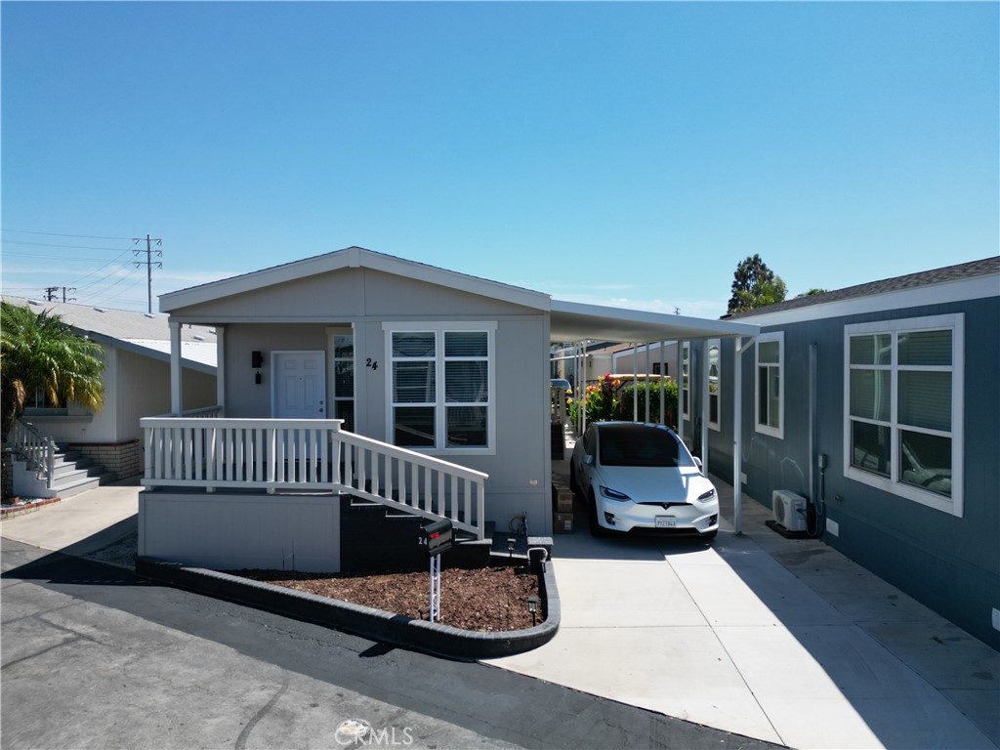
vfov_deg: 56.8
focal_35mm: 24
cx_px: 500
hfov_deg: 71.6
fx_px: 693
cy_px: 375
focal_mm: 6.72
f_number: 1.7
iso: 150
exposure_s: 1/4000
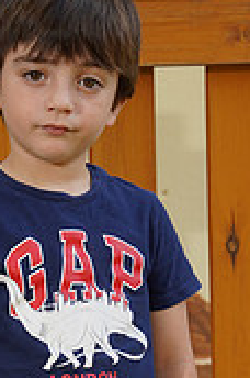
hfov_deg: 3.6
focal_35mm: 382
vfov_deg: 5.4
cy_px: 457
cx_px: 47
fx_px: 3995
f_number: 9
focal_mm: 113
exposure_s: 1/160
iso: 200
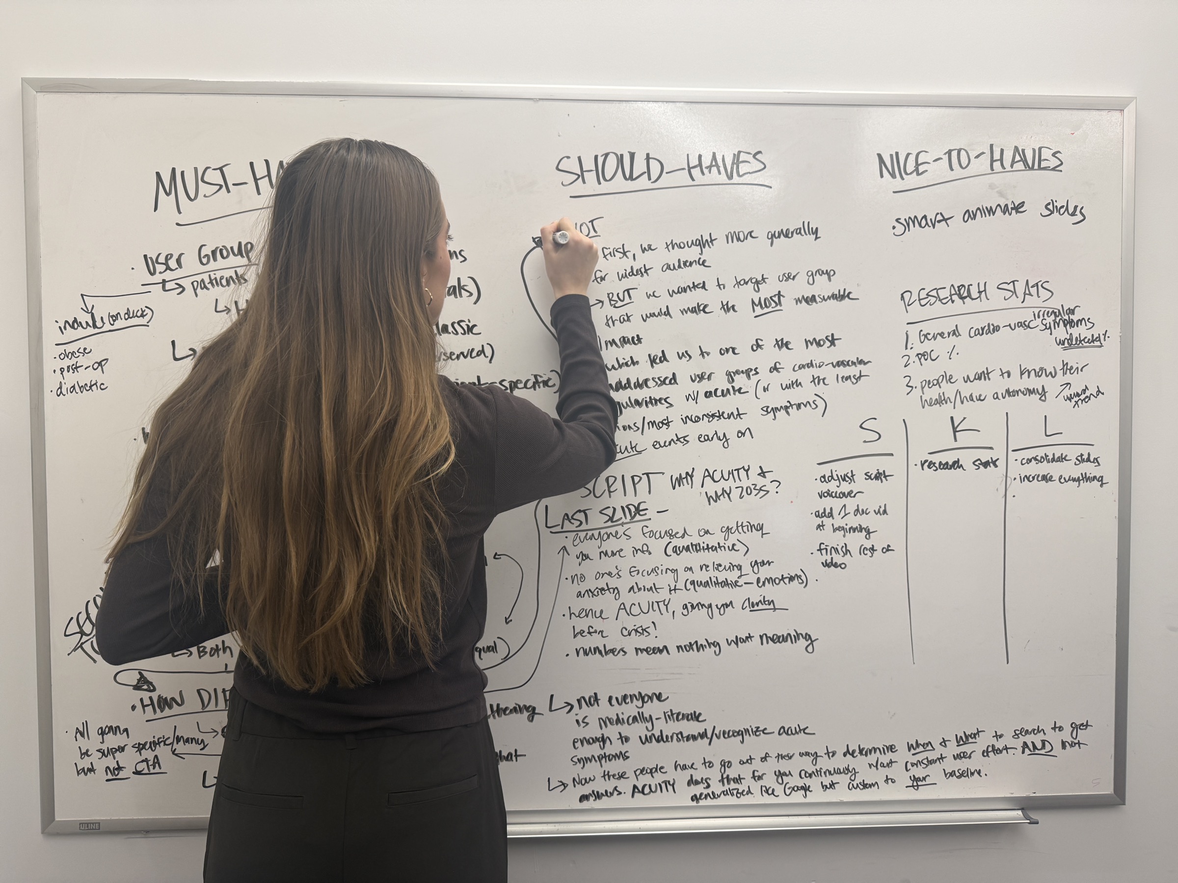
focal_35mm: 24
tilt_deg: -1.5
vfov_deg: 56.8
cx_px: 589
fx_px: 817
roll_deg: +0.0
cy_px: 442
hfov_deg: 71.6
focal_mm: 6.76
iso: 125
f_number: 1.78
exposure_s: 1/120
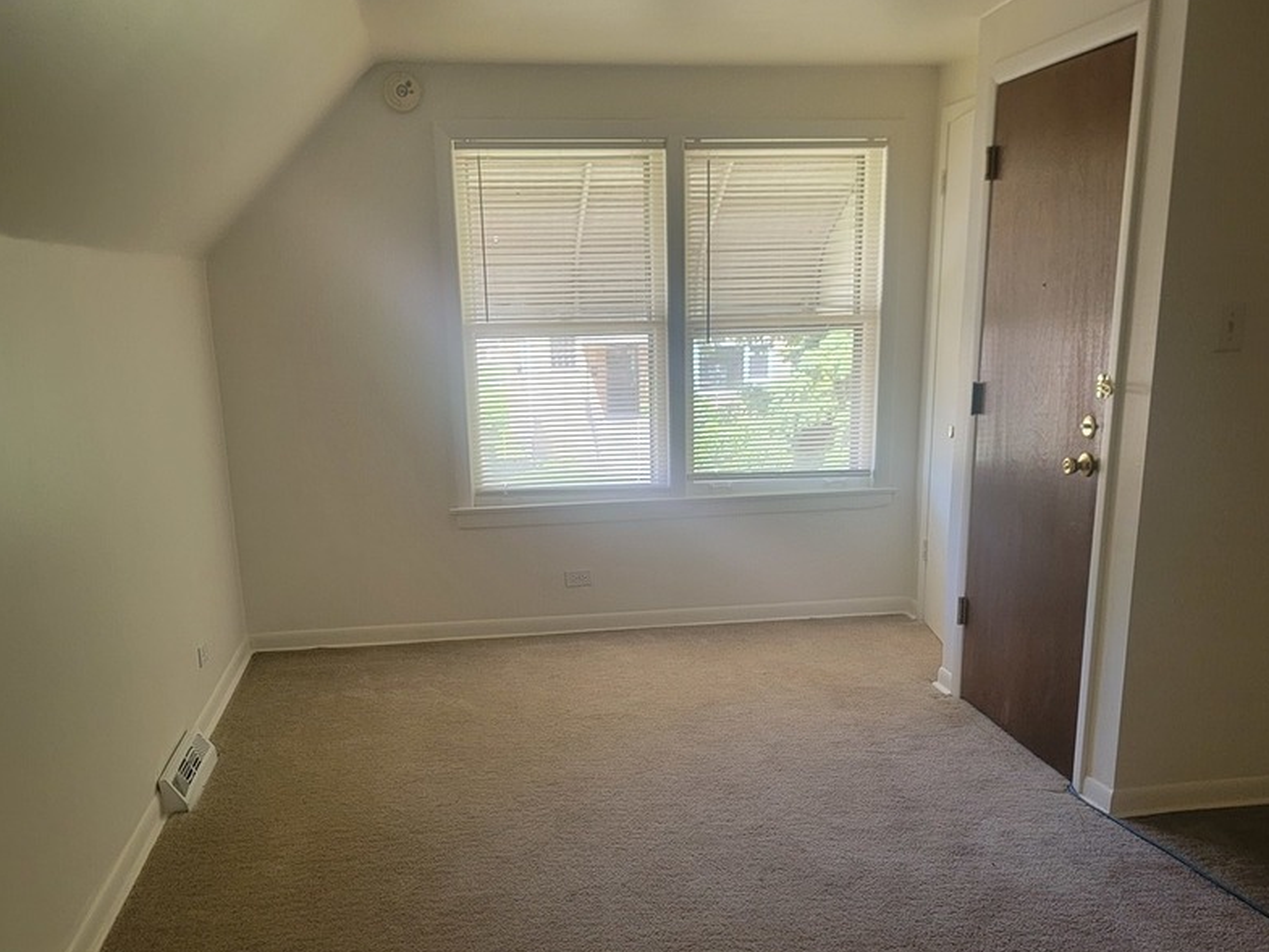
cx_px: 624
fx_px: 1210
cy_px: 632
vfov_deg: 42.4
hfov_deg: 55.3
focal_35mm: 33
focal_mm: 6.7
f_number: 1.8
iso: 250
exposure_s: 1/120
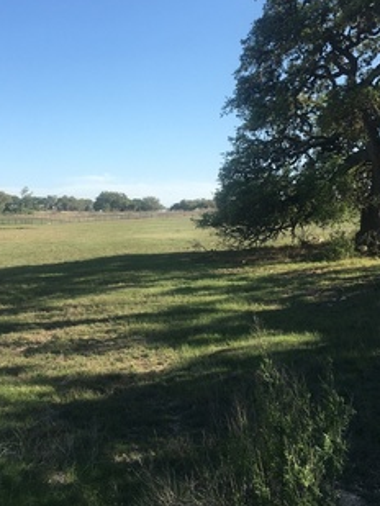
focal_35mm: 45
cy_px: 201
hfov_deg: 32.2
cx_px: 164
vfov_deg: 41.9
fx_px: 658
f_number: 2.2
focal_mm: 4.15
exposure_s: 1/1026
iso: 25
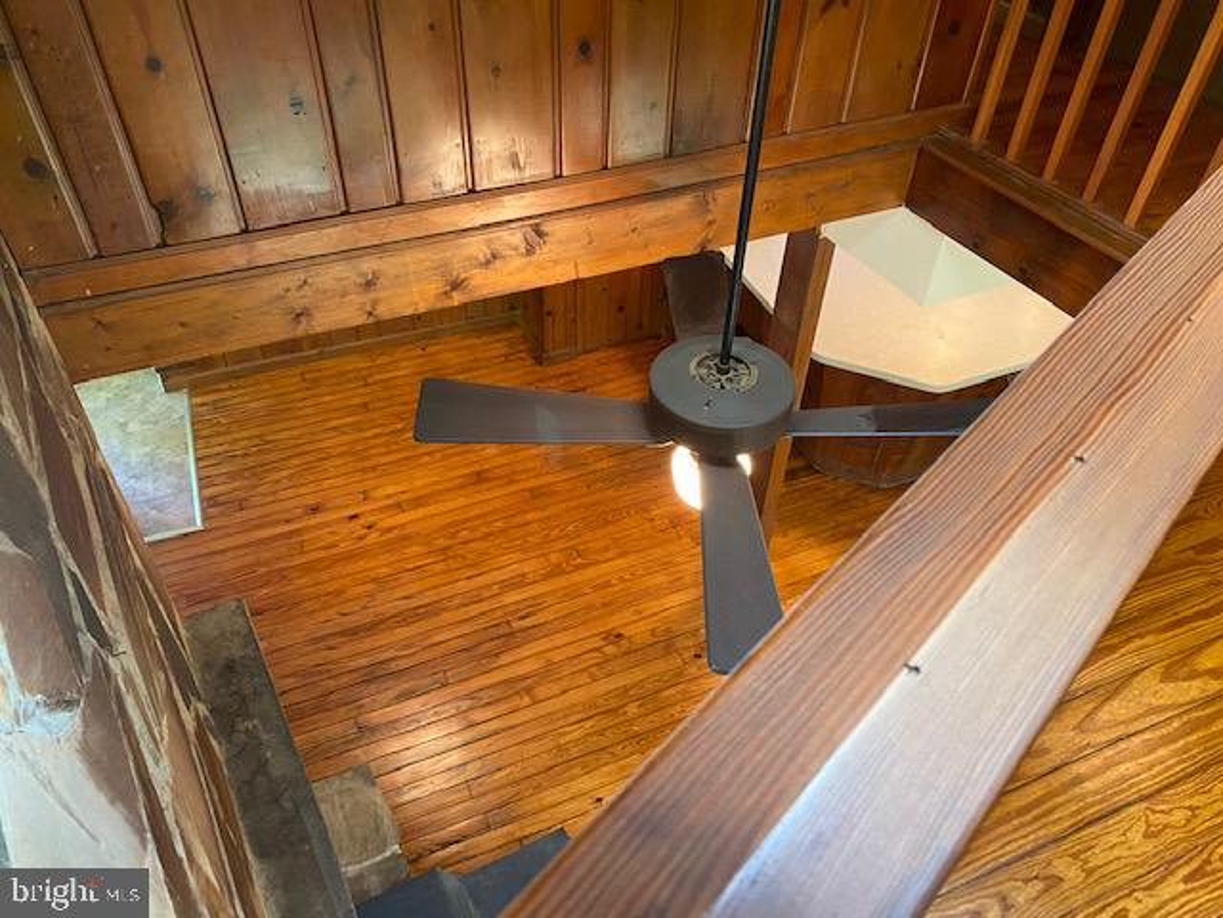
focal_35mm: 26
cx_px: 612
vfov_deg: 53.1
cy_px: 459
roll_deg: -1.4
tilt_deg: -43.7
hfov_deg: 67.3
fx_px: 919
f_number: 1.8
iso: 320
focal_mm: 4.25
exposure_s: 1/60
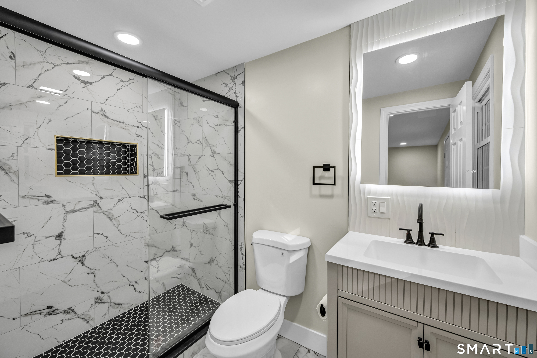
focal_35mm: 14
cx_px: 268
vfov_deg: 81.1
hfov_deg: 104.3
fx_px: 209
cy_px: 179
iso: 320
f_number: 7.1
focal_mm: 14
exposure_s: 1/50
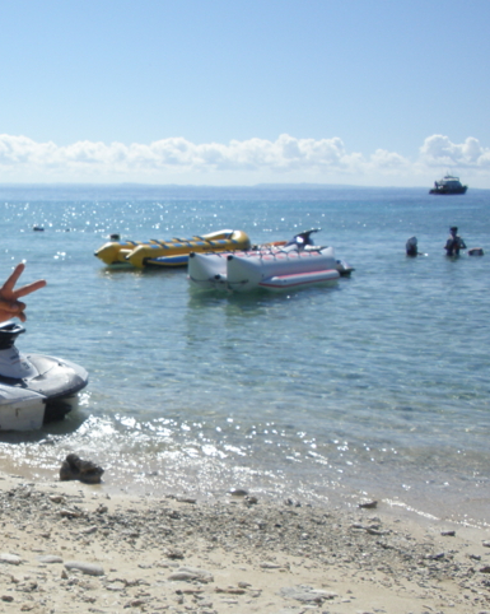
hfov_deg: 24.4
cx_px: 17
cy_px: 381
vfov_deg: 31.3
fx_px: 1089
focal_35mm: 60
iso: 64
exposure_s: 1/200
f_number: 10
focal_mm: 6.6
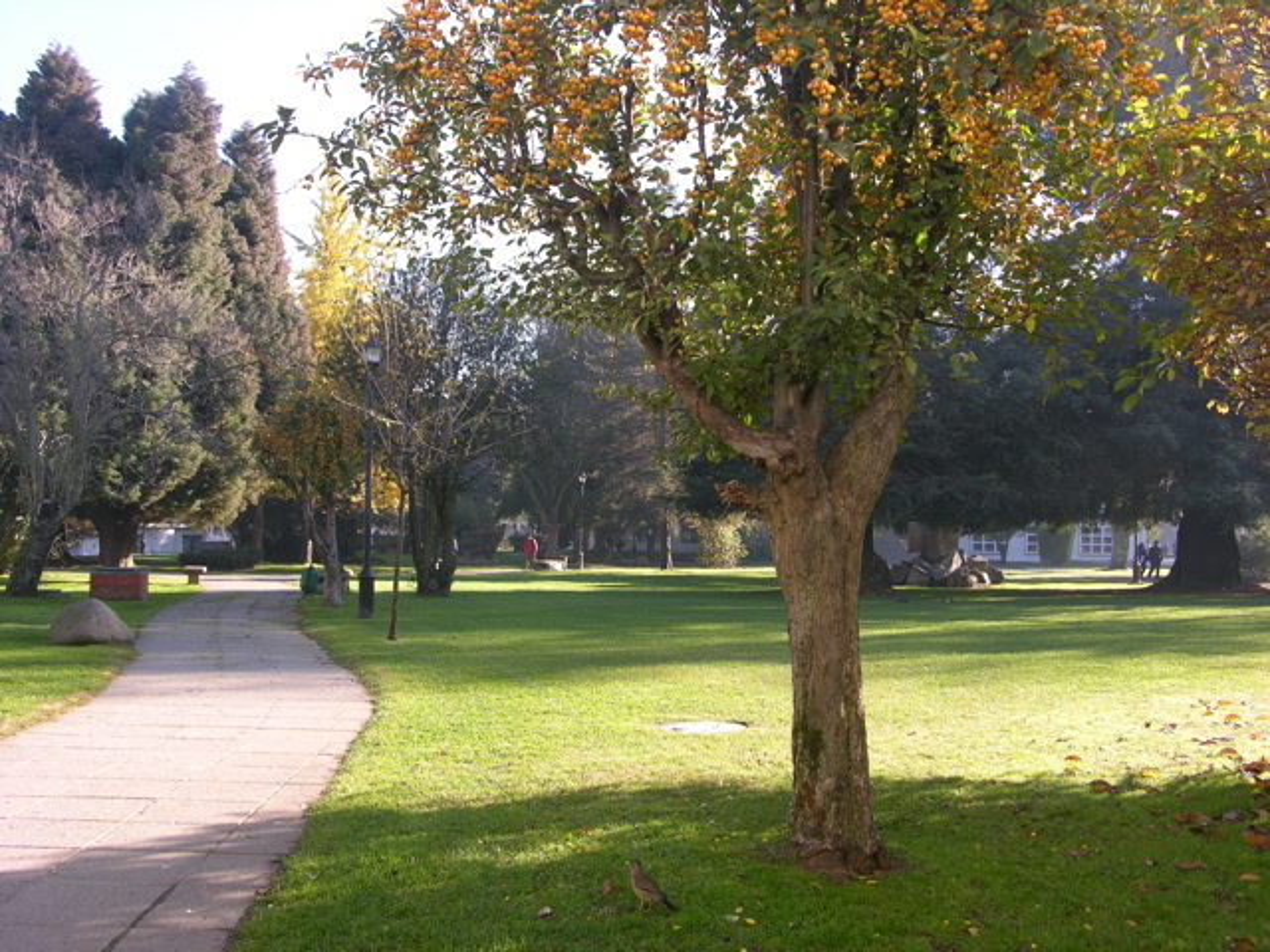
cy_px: 476
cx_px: 635
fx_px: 1284
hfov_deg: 52.6
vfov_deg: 40.7
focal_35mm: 35
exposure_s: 1/76.7
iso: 50
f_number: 4
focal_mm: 8.9
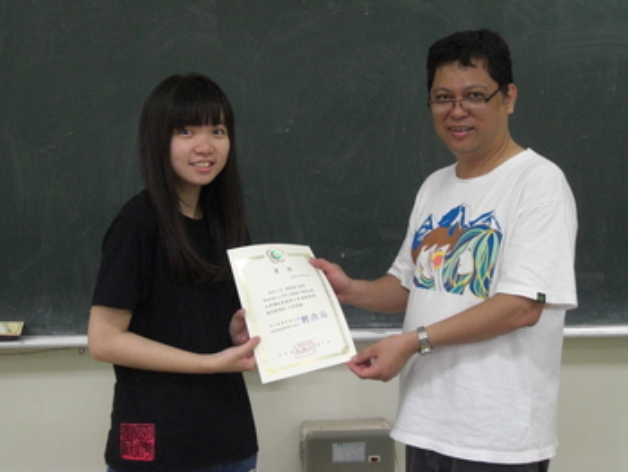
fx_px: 1035
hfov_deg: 33.8
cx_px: 314
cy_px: 236
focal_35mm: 57
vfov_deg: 25.7
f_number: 3.6
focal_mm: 11.8
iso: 800
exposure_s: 1/100
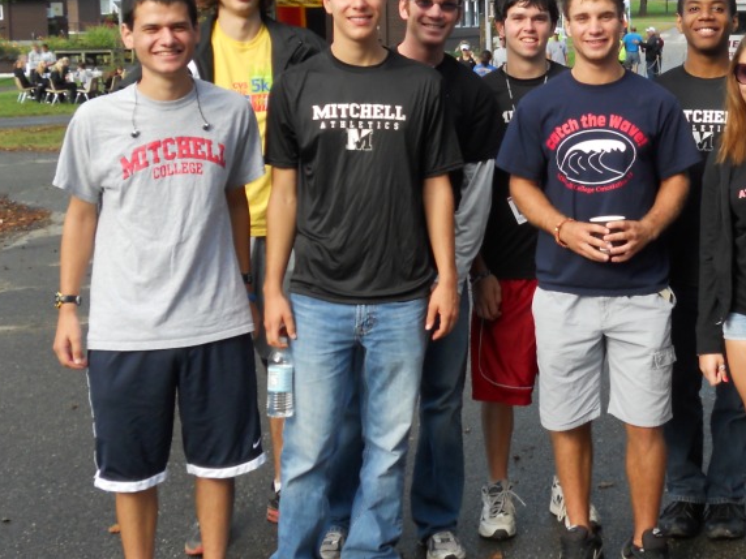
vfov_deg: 21.5
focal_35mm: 68
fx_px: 1465
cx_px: 643
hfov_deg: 27.7
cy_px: 184
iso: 160
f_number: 3.9
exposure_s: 1/250
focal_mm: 6.9
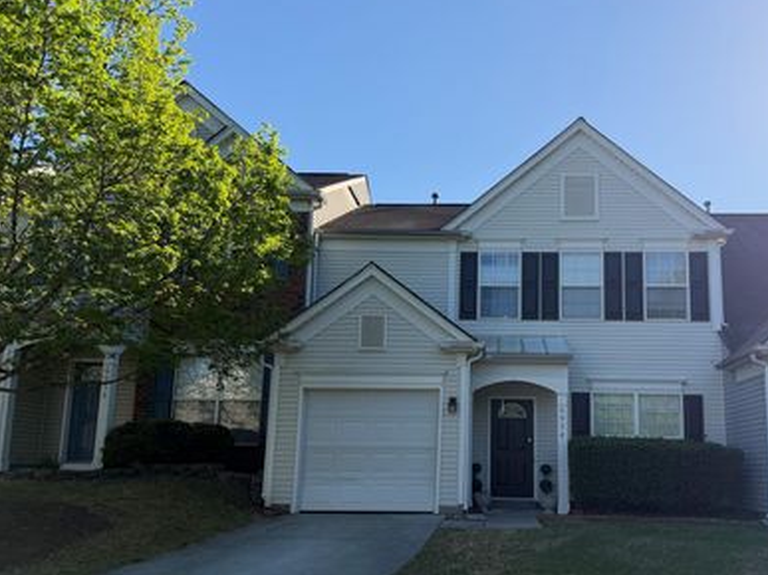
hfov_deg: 57.9
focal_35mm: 31
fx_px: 688
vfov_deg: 45.2
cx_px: 460
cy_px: 346
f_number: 1.78
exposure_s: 1/4167
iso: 100
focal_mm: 6.76
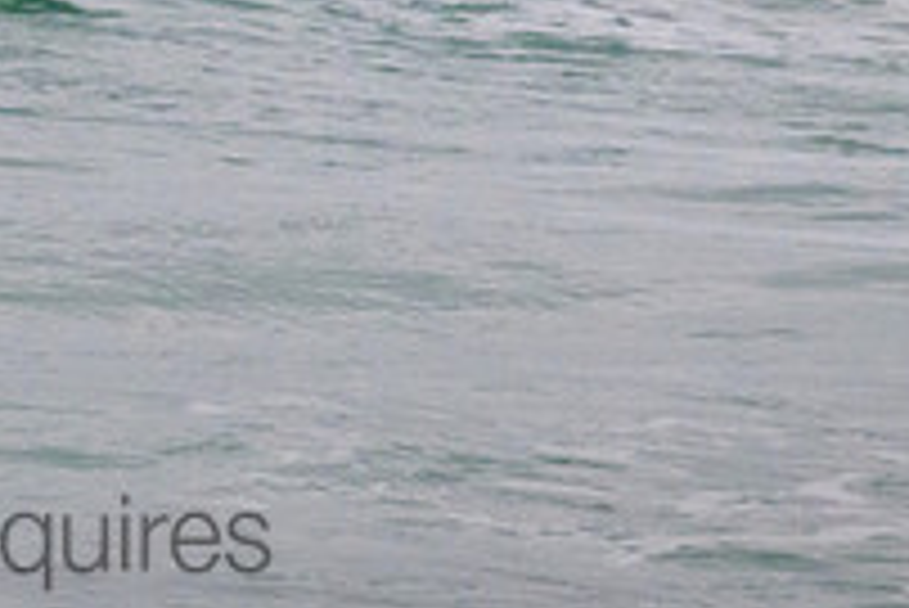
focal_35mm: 3162
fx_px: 79895
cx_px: 74
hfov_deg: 0.7
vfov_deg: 0.4
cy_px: -166
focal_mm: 800
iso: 3600
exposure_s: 1/1250
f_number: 11
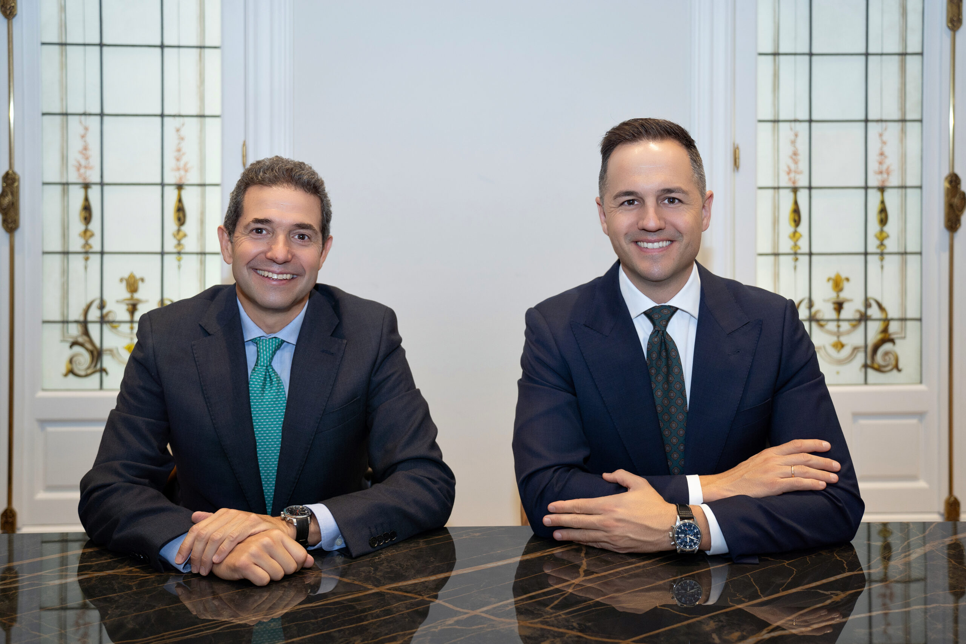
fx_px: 939
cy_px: 322
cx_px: 483
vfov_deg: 37.9
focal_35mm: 35
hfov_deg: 54.4
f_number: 2.8
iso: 320
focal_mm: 35
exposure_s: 1/200
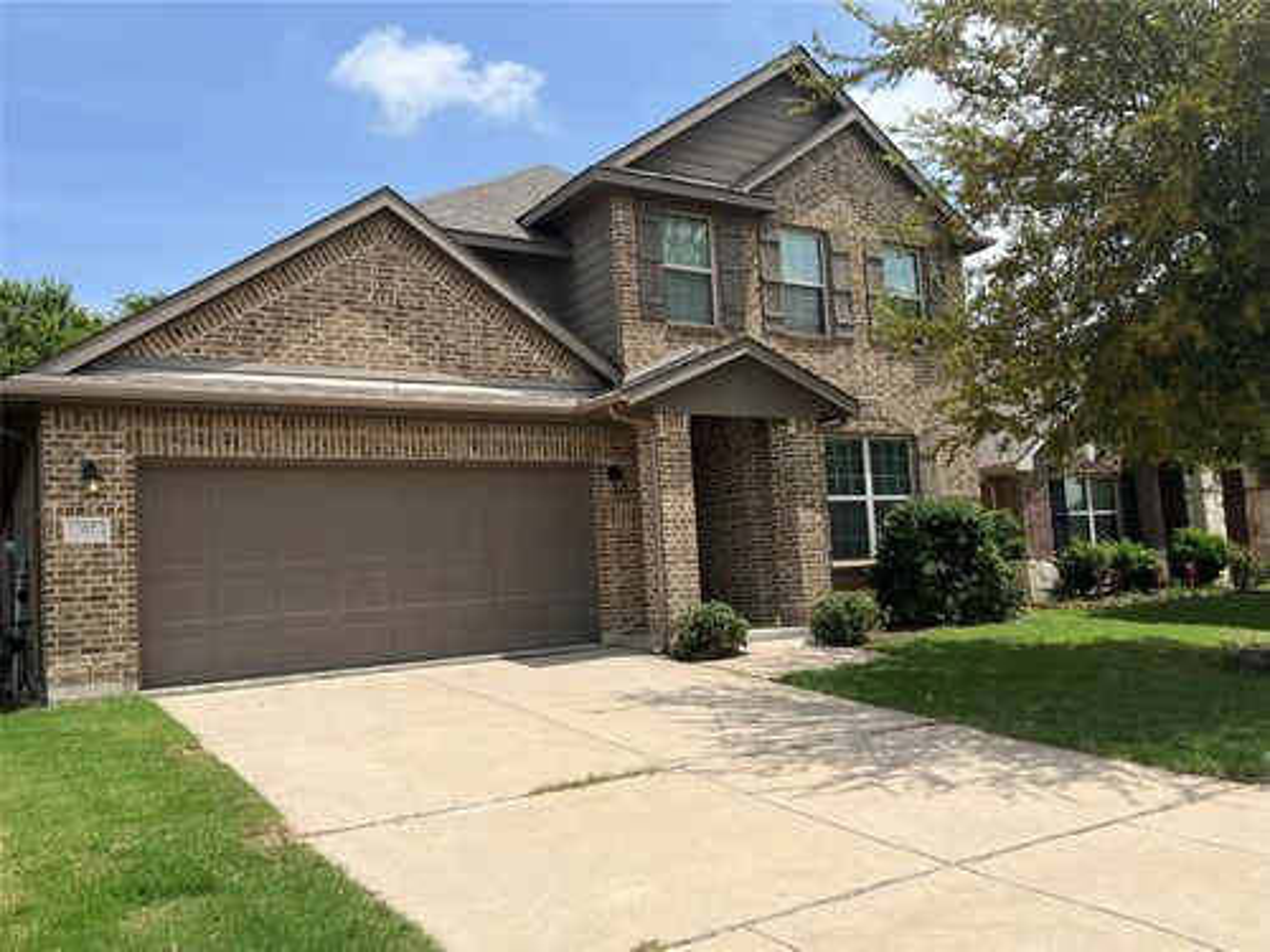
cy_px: 476
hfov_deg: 67.3
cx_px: 635
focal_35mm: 26
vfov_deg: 53.1
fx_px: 954
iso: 50
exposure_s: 1/4016
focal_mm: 5.1
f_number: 1.6
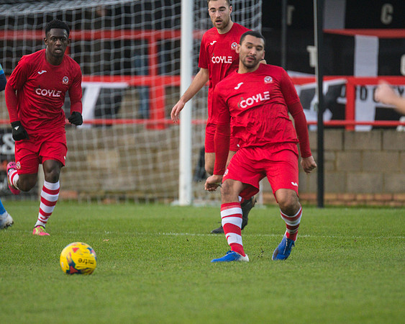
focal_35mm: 549
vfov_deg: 2.8
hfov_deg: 3.5
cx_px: 203
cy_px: 152
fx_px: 6584
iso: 2000
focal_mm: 300
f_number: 2.8
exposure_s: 1/2000
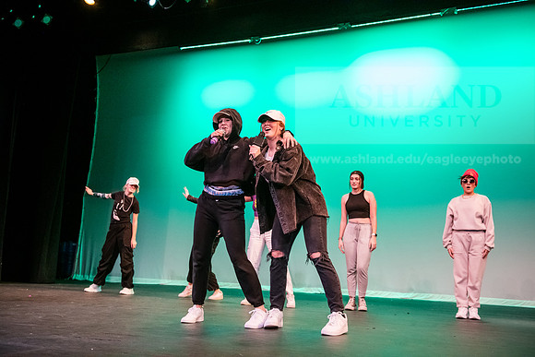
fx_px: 565
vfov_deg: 35.1
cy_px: 178
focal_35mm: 38
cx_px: 268
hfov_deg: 50.7
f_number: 3.5
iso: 4000
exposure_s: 1/250
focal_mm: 38
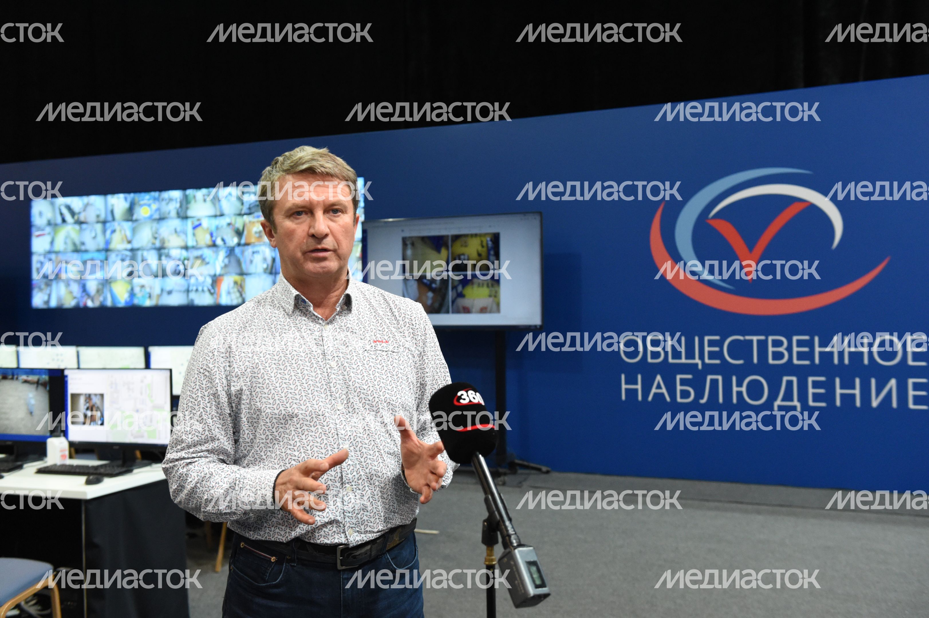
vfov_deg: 35.0
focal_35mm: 38
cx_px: 464
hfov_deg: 50.7
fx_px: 980
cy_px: 309
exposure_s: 1/400
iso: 5600
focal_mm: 38
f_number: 5
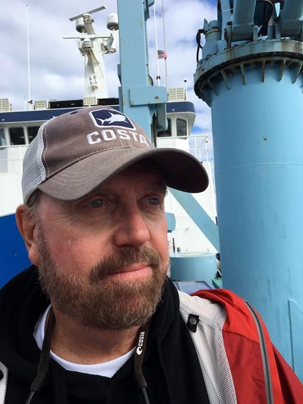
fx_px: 338
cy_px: 202
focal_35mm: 29
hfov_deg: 48.3
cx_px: 152
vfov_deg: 61.6
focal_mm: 4.15
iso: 25
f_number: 2.2
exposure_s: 1/1603
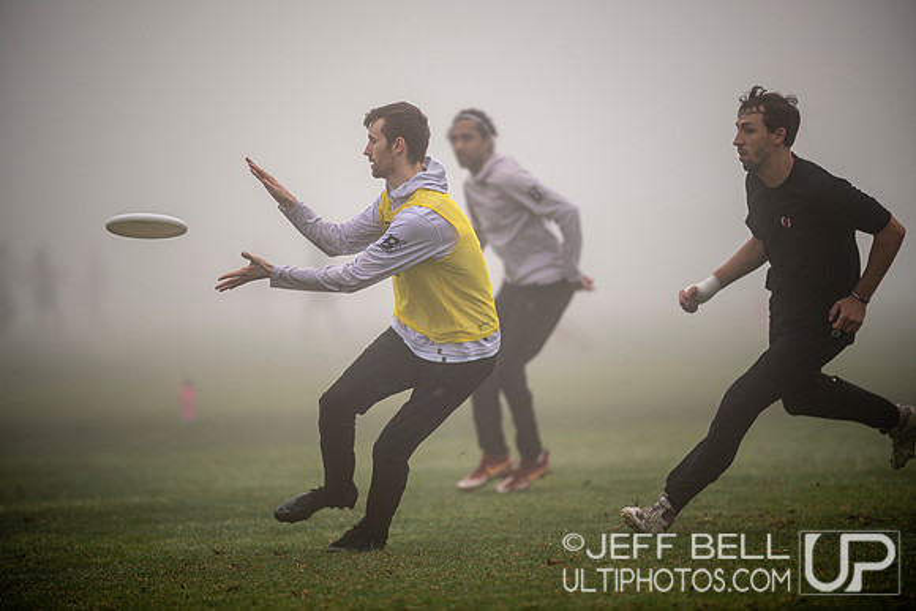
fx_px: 7635
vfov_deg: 4.6
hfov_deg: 6.9
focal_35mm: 300
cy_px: 306
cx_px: 458
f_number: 2.8
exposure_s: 1/1000
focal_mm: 300
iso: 100
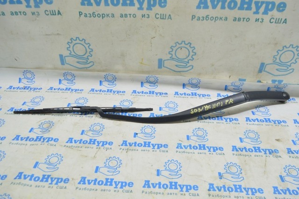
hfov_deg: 62.0
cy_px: 100
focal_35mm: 30
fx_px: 249
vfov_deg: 43.5
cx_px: 150
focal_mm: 20
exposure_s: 1/20
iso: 400
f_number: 5.6
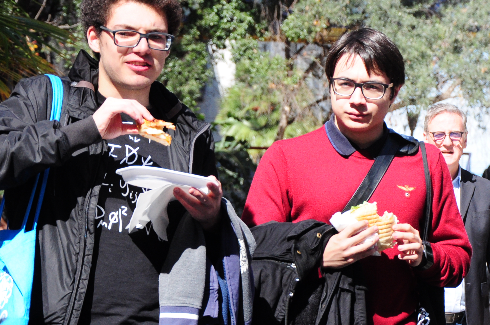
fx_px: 2896
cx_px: 452
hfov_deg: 9.6
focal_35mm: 213
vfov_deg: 6.4
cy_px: 183
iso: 640
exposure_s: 1/800
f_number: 7.1
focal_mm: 70
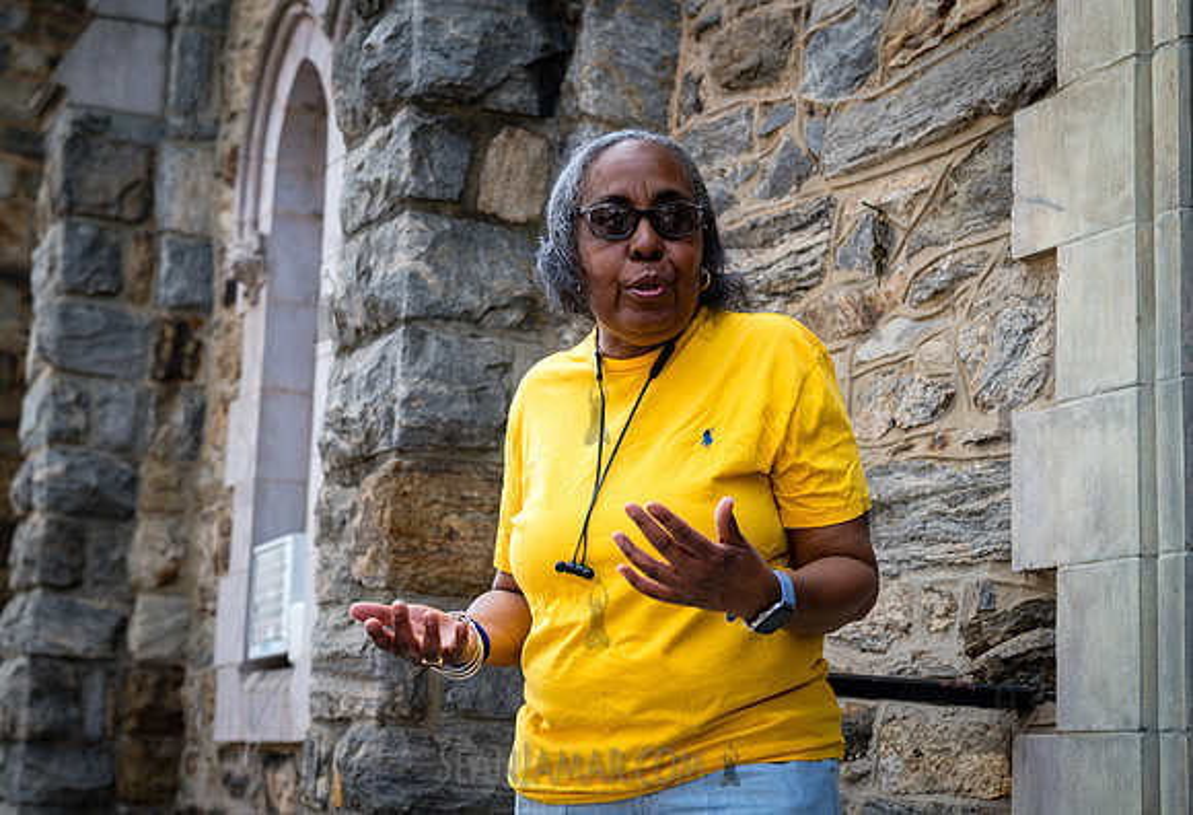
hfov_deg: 31.6
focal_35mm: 63
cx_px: 580
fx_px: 2108
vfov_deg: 21.9
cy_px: 408
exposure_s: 1/160
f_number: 4.5
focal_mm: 62
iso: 100
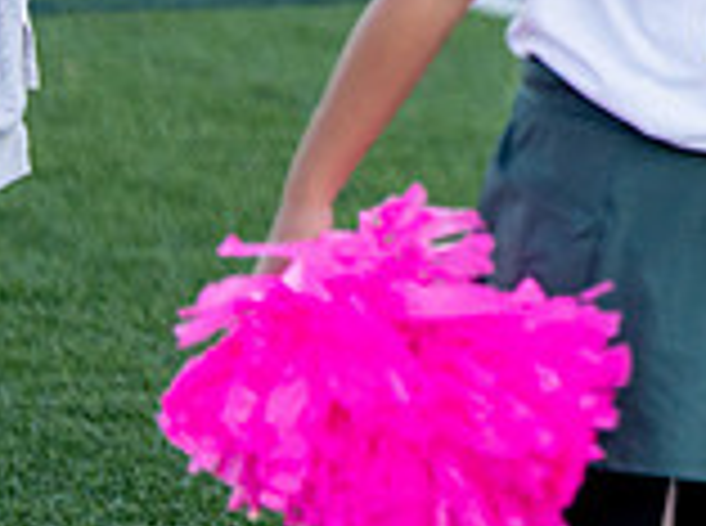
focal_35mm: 674
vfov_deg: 2.2
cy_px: -601
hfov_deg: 2.9
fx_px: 13715
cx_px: 1811
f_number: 2.8
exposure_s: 1/1250
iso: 500
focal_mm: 128
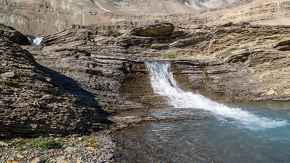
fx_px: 208
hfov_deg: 69.9
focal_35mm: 27
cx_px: 148
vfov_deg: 42.5
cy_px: 59
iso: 200
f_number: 8
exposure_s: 1/160
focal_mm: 12
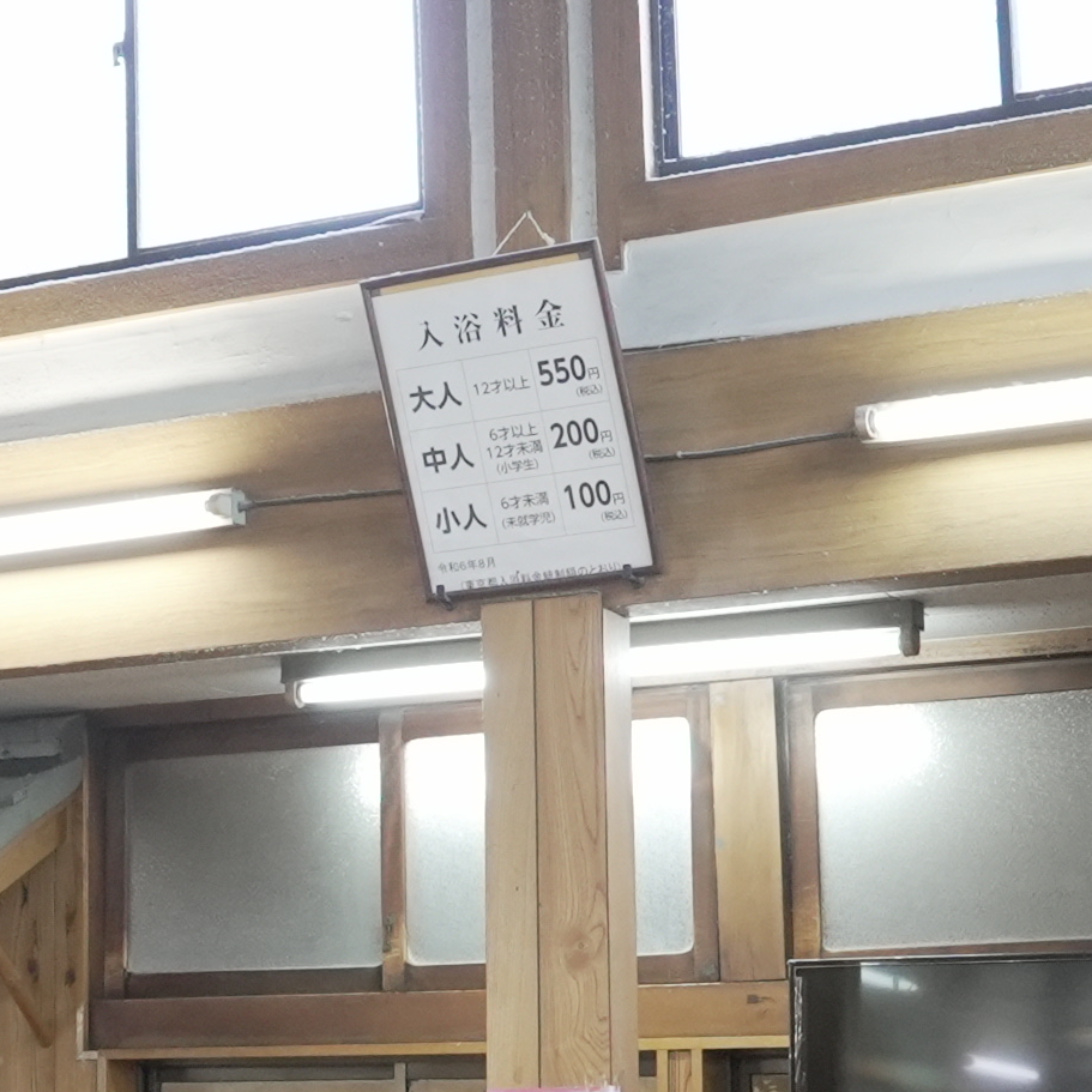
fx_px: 3391
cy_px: 707
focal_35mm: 95
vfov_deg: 18.3
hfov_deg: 17.1
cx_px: -357
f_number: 5
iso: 5000
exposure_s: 1/100
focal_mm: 24
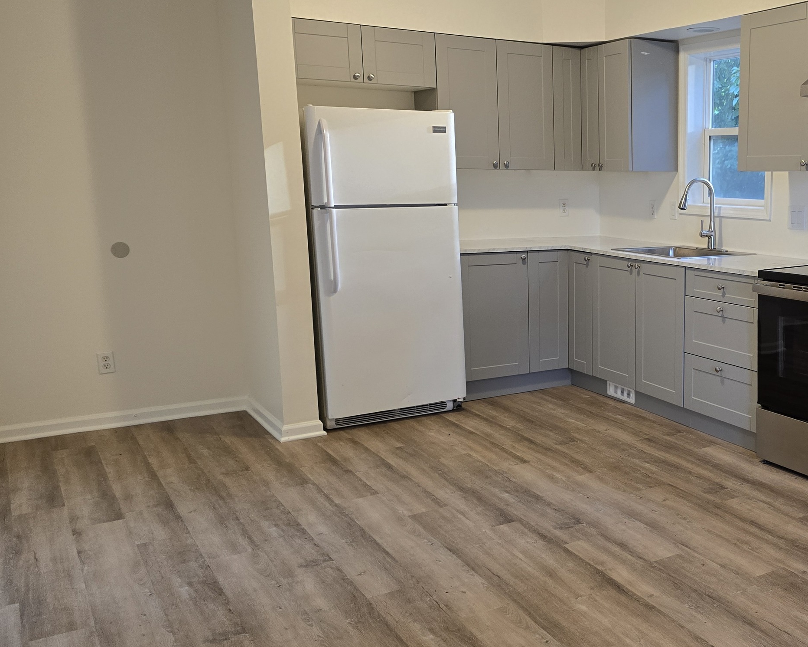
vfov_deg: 40.1
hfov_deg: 46.5
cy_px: 322
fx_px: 885
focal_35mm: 37
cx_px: 644
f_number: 1.7
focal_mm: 6.3
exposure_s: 1/120
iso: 400
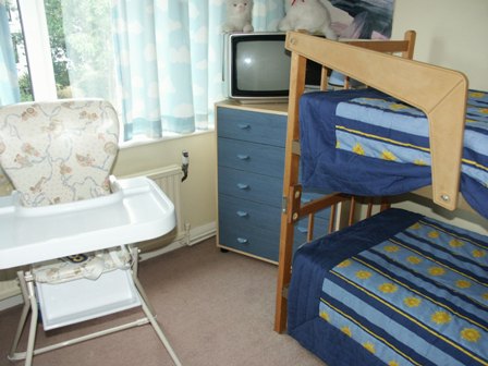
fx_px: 423
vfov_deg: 46.8
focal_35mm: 30
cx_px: 244
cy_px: 183
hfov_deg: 60.0
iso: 200
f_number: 2.8
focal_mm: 7.75
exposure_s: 1/45
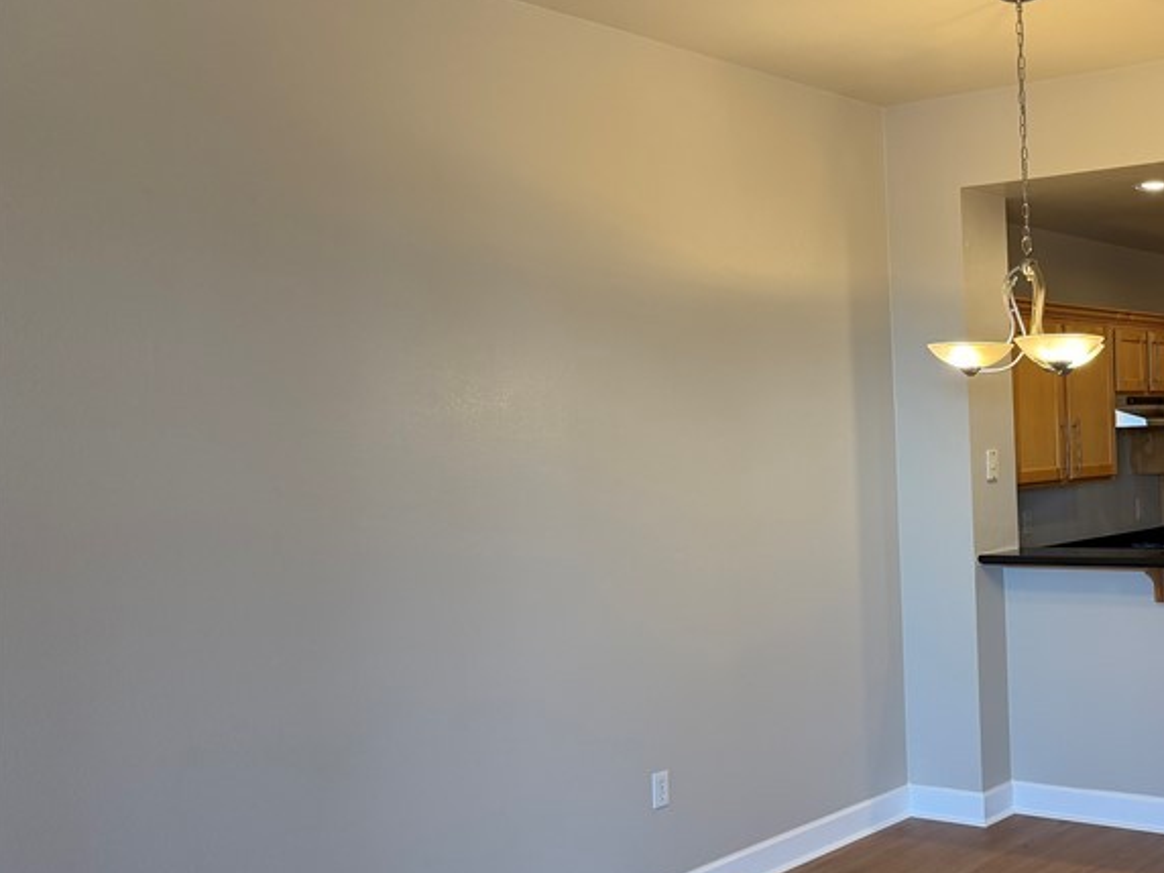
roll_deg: +2.1
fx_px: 1446
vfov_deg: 33.6
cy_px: 474
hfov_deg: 40.7
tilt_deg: -1.0
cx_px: 1034
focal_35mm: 43
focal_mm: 6.76
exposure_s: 1/143
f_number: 1.78
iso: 160
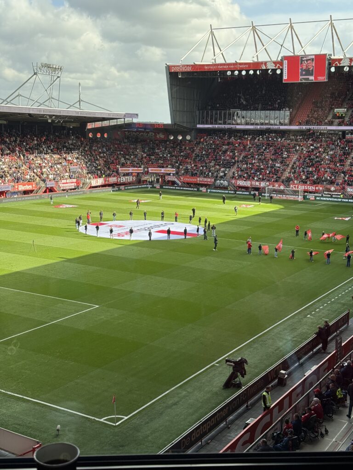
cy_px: 235
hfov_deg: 30.3
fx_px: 653
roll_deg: -1.6
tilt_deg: -6.4
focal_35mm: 48
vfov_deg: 39.7
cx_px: 176
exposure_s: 1/450
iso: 80
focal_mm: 6.76
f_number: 1.78
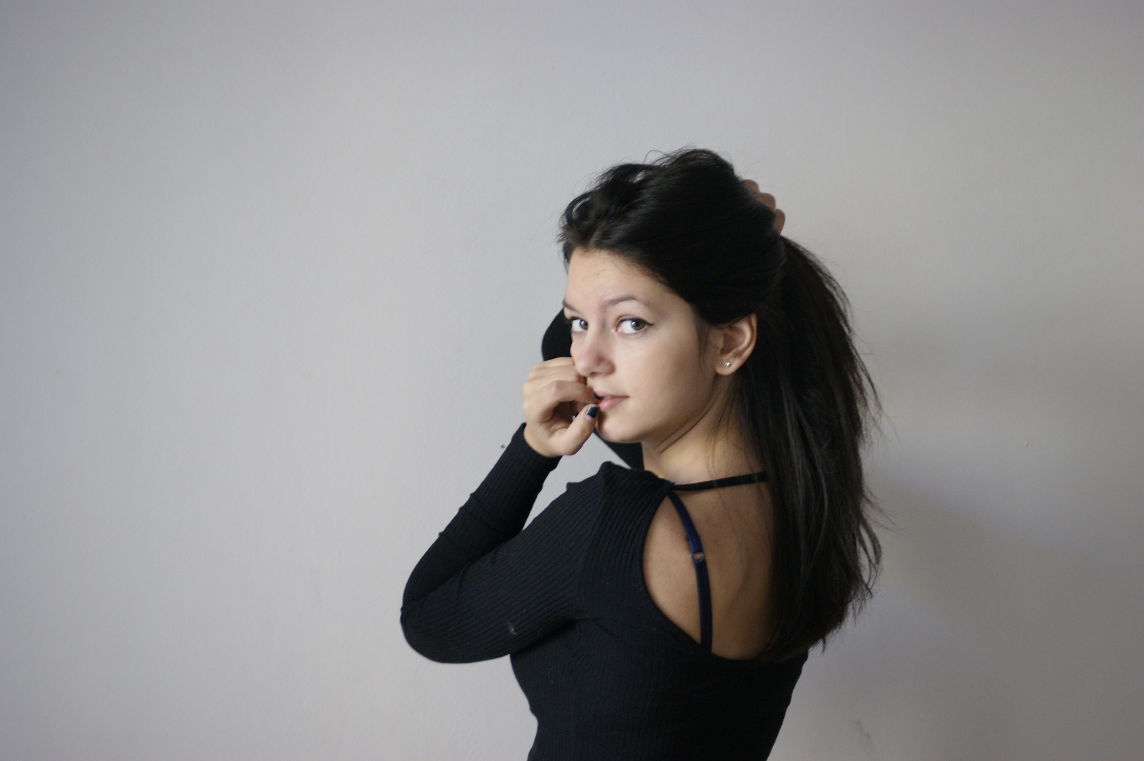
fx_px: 3335
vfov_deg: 13.0
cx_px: 572
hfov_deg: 19.5
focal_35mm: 105
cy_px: 380
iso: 400
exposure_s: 1/30
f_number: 4
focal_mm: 70
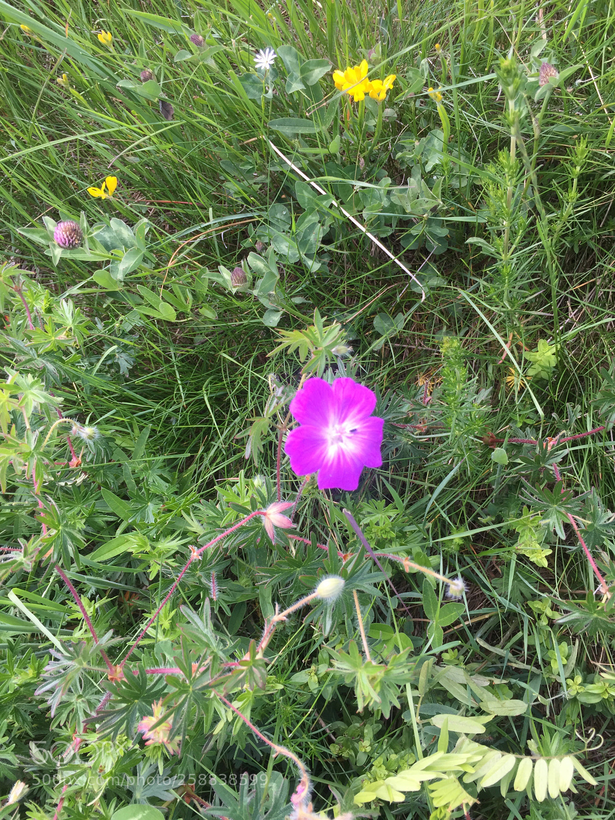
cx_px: 308
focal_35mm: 29
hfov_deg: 48.2
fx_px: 687
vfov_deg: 61.7
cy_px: 410
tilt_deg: -66.1
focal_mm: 4.15
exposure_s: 1/319
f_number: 2.2
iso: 32
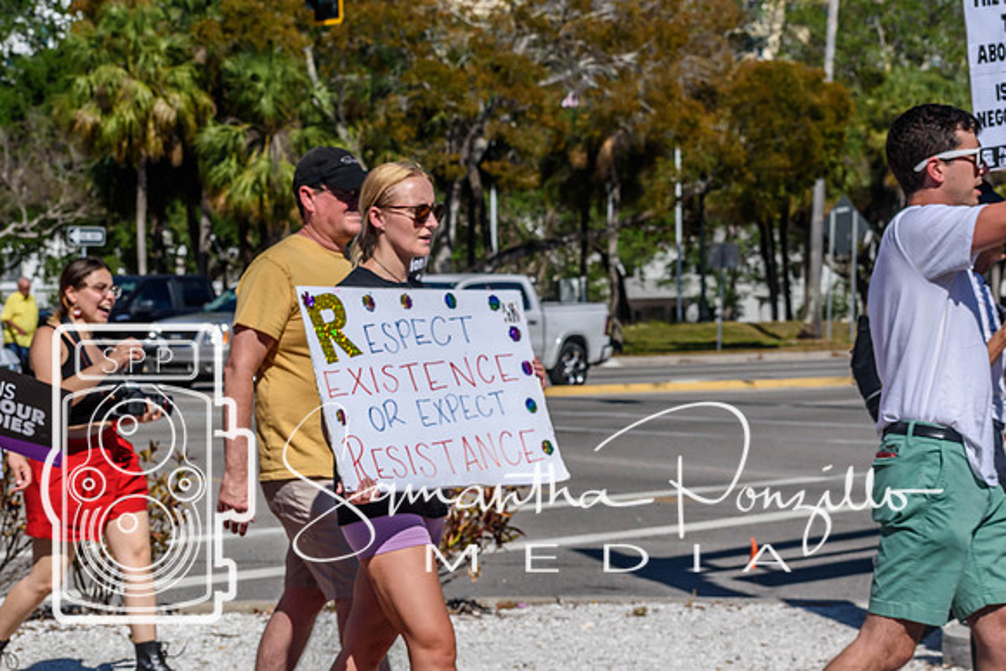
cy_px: 336
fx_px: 2935
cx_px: 503
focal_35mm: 105
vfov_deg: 13.0
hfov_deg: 19.5
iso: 200
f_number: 9
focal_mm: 70
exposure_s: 1/1250
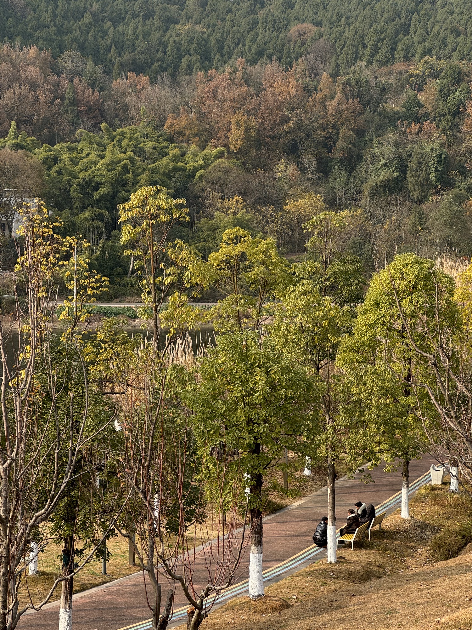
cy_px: 315
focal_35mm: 77
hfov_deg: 19.1
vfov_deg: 25.3
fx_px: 1400
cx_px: 236
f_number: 2.8
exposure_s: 1/402
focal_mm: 9
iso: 25
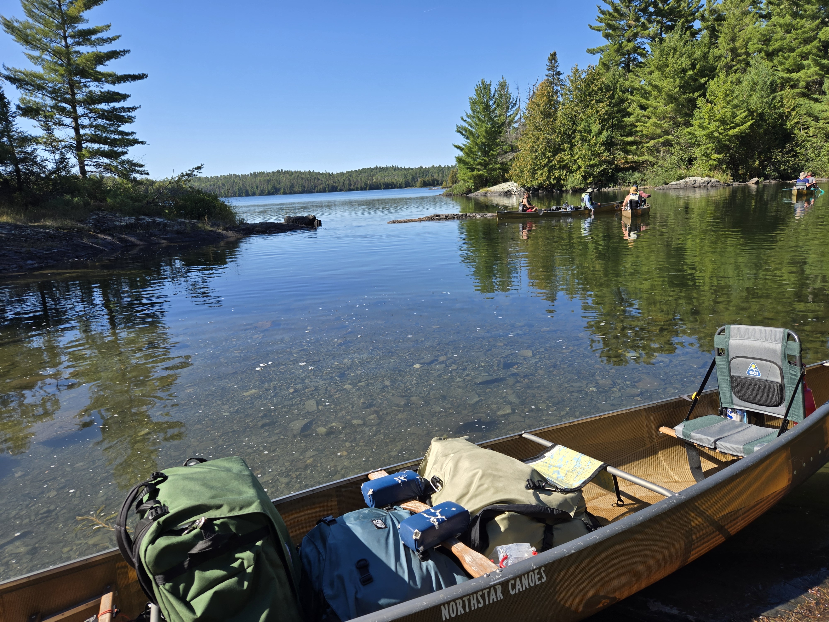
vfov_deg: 58.9
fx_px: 551
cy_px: 311
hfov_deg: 73.9
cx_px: 414
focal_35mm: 23
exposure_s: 1/994
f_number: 1.8
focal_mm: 5.4
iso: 25
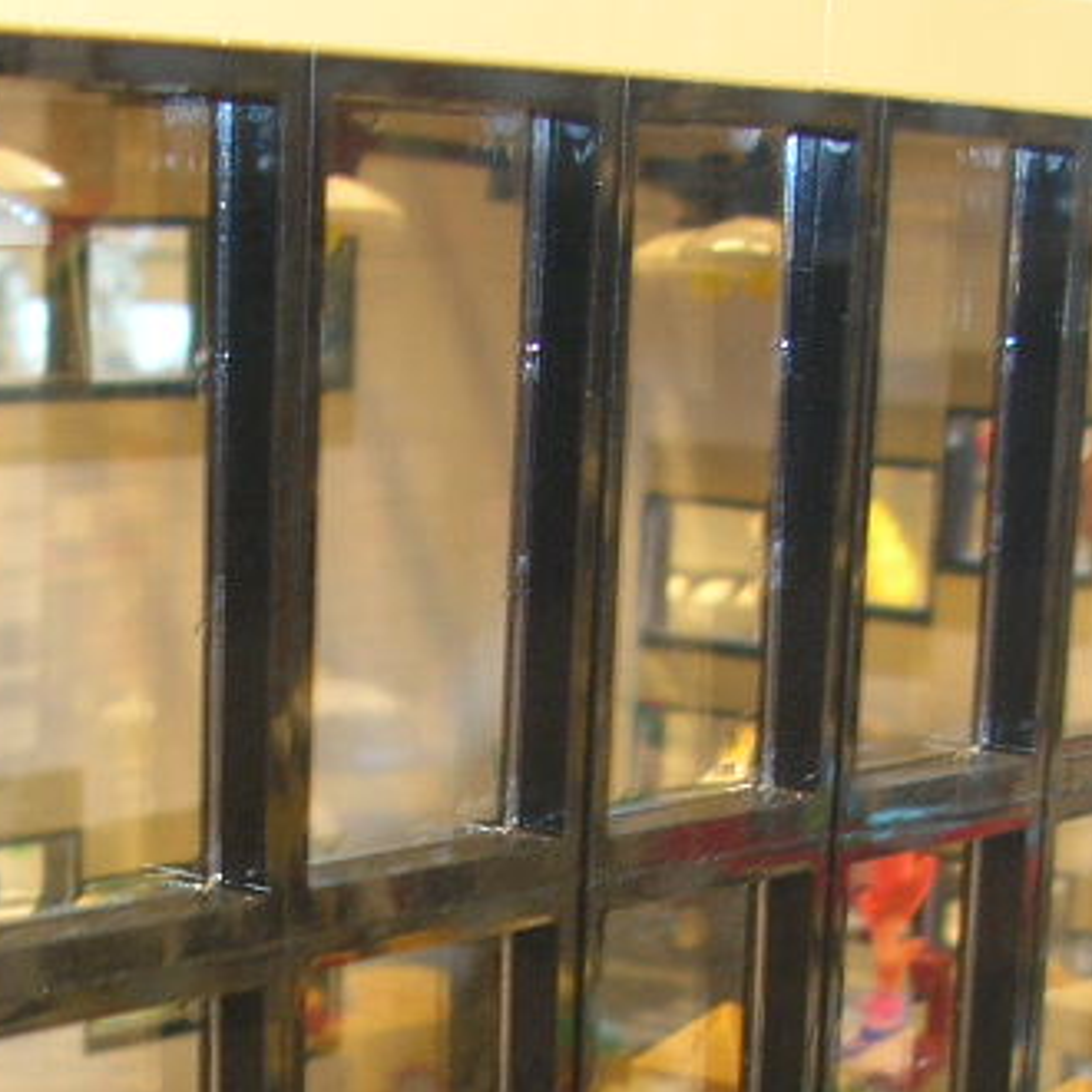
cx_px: 321
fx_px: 3426
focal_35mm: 96
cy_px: 1152
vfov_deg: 17.6
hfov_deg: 18.0
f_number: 2.8
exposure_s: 1/5.9
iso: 53
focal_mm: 5.8
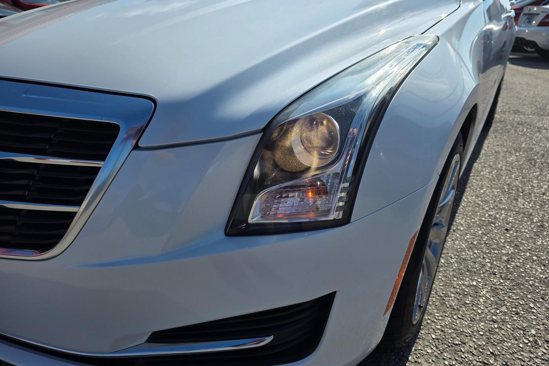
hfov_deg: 73.7
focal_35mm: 24
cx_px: 275
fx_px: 366
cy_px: 188
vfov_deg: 53.1
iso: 80
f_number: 1.7
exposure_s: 1/7944
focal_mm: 6.3
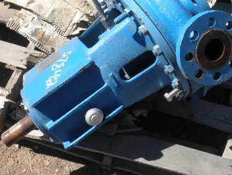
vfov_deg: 28.1
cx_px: 116
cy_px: 39
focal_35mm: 51
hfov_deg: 37.5
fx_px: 342
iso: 64
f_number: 8.5
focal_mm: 5
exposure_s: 1/100
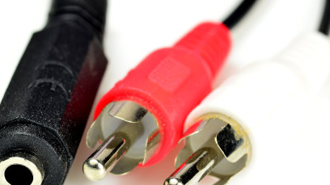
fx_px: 1443
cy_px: 104
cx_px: 161
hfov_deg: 13.0
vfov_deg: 7.3
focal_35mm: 165
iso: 200
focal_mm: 105
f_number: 18
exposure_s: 1/20
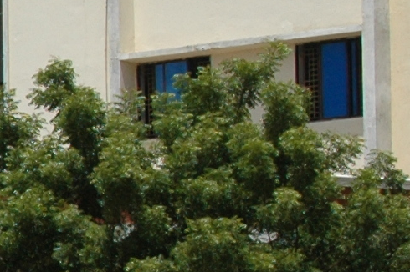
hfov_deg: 6.3
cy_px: 201
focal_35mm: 313
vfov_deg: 4.4
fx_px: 3562
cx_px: -614
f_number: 11
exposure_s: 1/500
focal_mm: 34
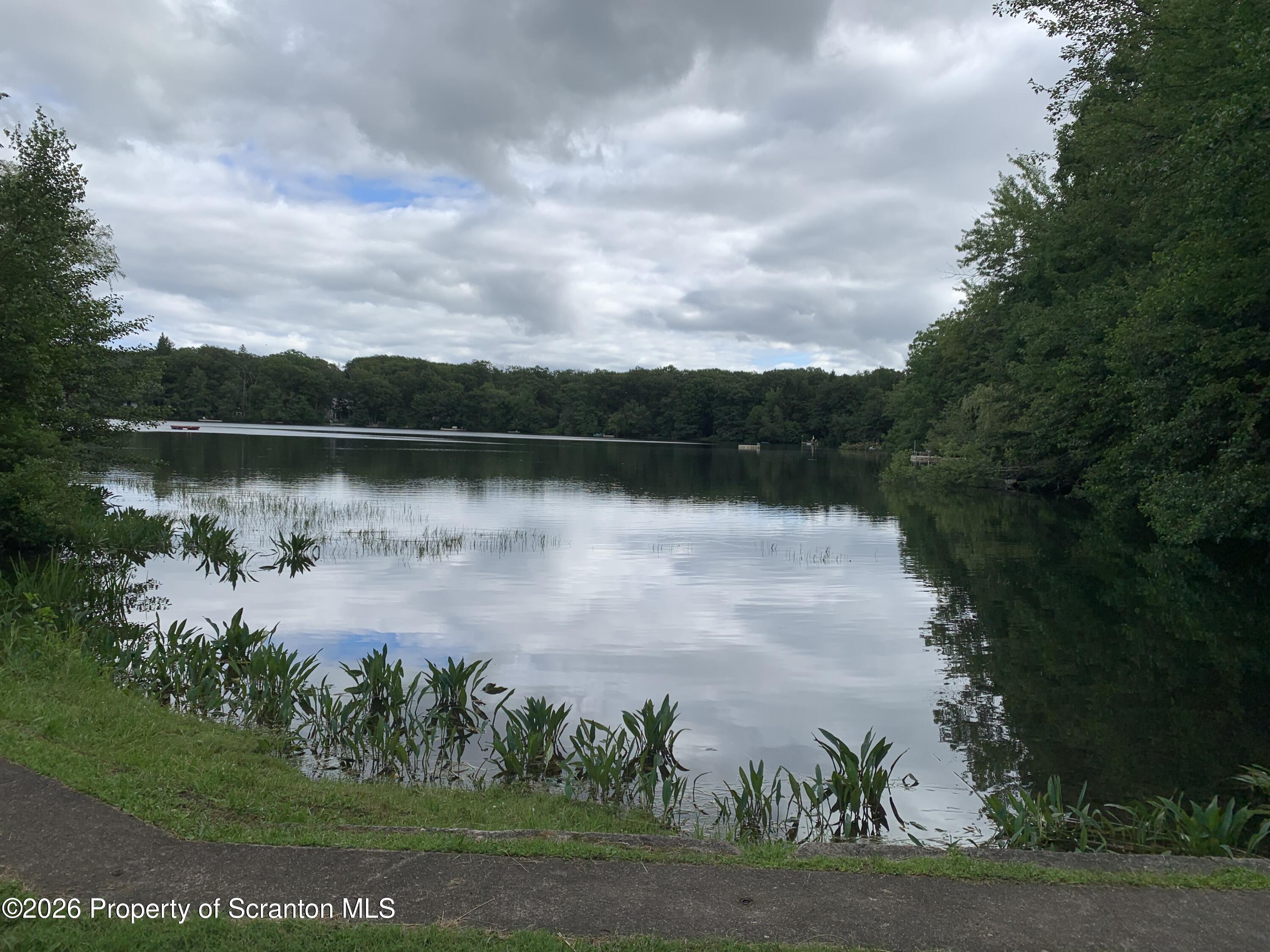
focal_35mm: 26
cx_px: 635
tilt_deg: -3.3
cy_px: 476
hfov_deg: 67.3
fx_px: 954
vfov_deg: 53.1
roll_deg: -0.7
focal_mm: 4.25
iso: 25
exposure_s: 1/1689
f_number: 1.8
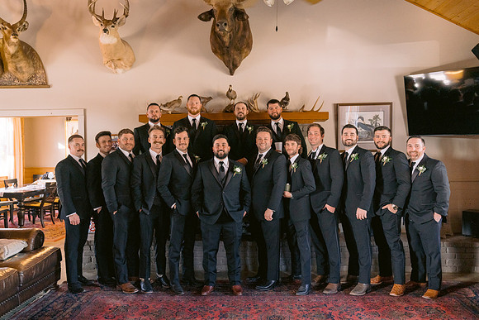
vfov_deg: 42.3
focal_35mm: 31
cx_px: 240
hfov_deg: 60.3
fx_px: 413
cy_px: 160
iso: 1250
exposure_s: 1/50
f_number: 5.6
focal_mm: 31
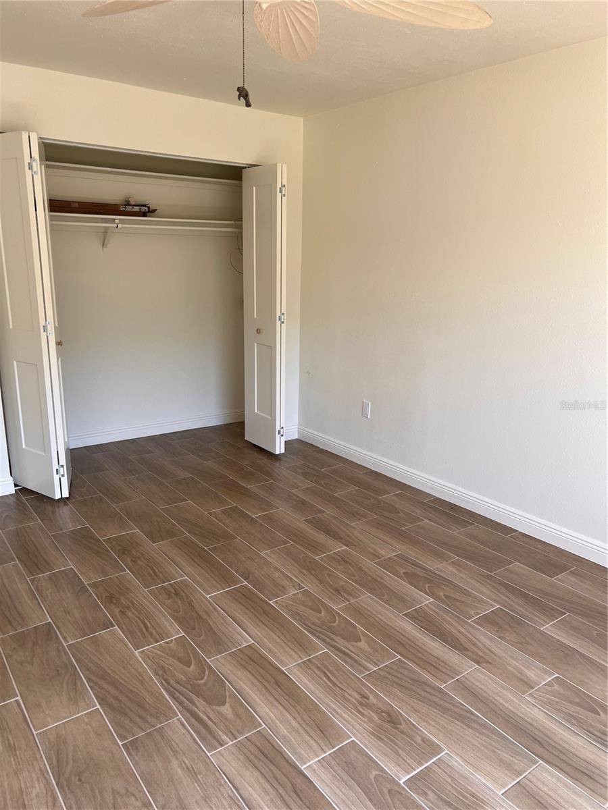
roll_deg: -0.6
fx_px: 609
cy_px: 405
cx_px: 304
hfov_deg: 53.1
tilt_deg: -12.6
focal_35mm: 26
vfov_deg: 67.3
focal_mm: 5.7
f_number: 1.5
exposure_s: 1/121
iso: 32
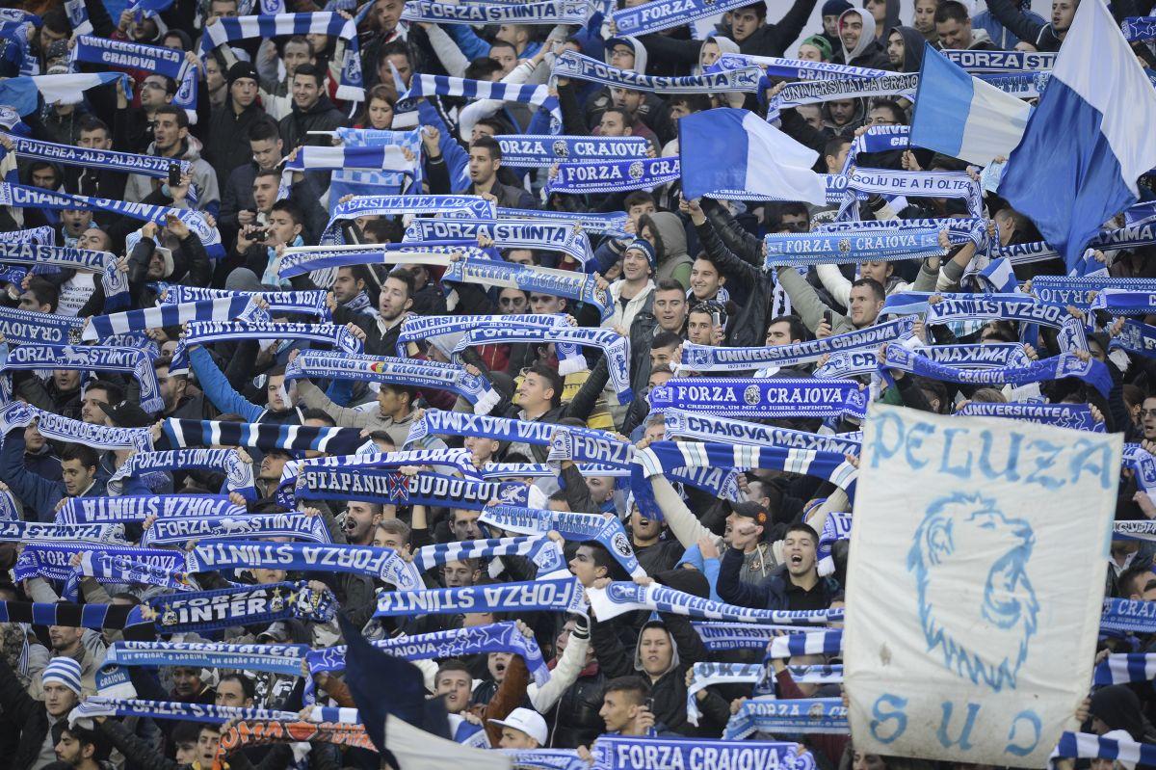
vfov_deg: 3.4
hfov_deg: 5.2
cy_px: 385
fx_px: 12839
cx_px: 578
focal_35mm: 400
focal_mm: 400
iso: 1000
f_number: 2.8
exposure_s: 1/250
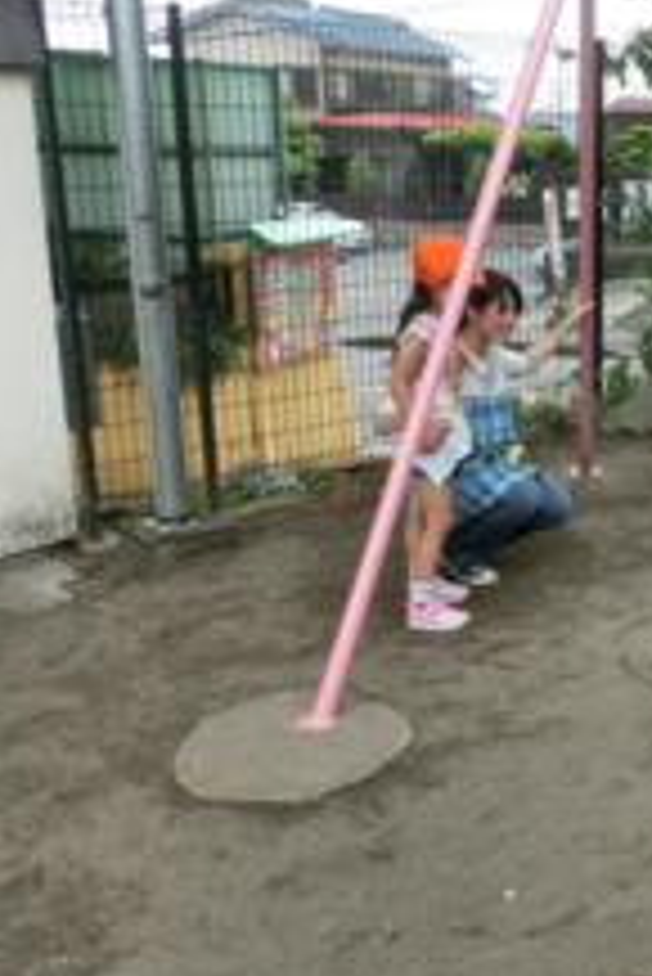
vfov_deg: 42.7
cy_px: 486
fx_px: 1248
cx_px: 715
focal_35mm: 46
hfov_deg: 26.9
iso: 80
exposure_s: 1/320
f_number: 3
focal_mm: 4.24
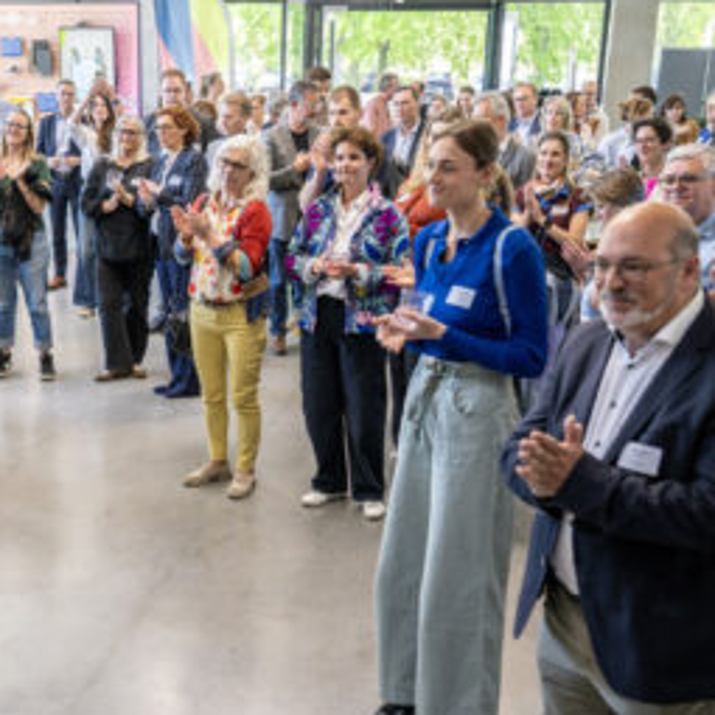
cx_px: 210
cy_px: 415
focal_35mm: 48
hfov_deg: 34.8
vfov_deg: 35.3
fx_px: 1122
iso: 250
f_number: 2.8
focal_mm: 24
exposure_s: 1/100
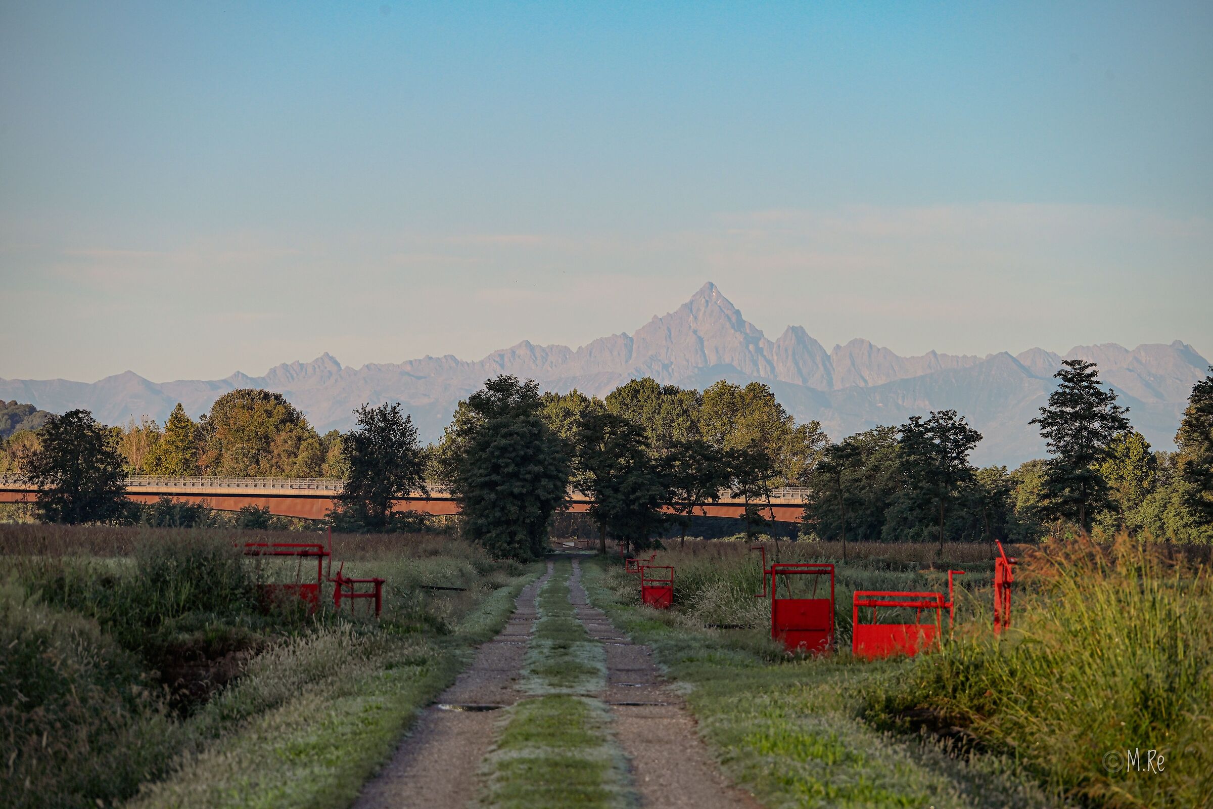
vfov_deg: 6.9
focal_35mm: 200
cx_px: 606
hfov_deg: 10.3
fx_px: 6738
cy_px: 404
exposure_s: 1/500
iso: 400
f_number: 8
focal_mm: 200
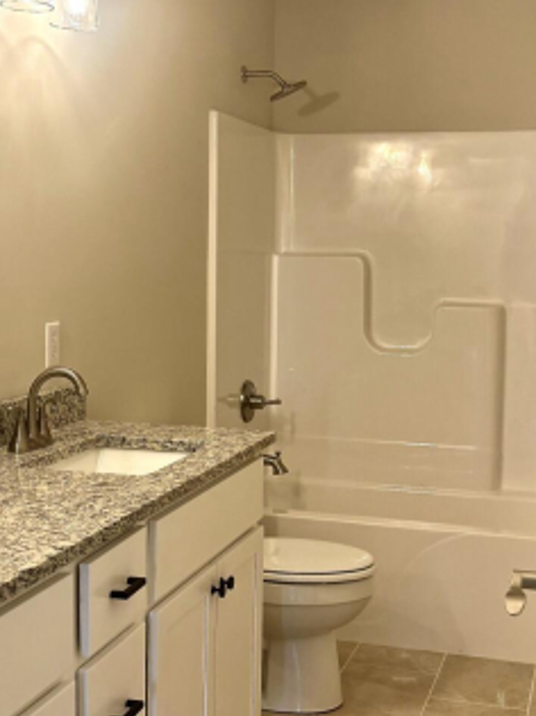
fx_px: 1136
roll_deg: -1.5
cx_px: 277
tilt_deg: -4.0
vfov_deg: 34.9
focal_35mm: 55
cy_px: 340
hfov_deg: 26.5
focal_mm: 5.96
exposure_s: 1/120
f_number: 1.6
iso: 80
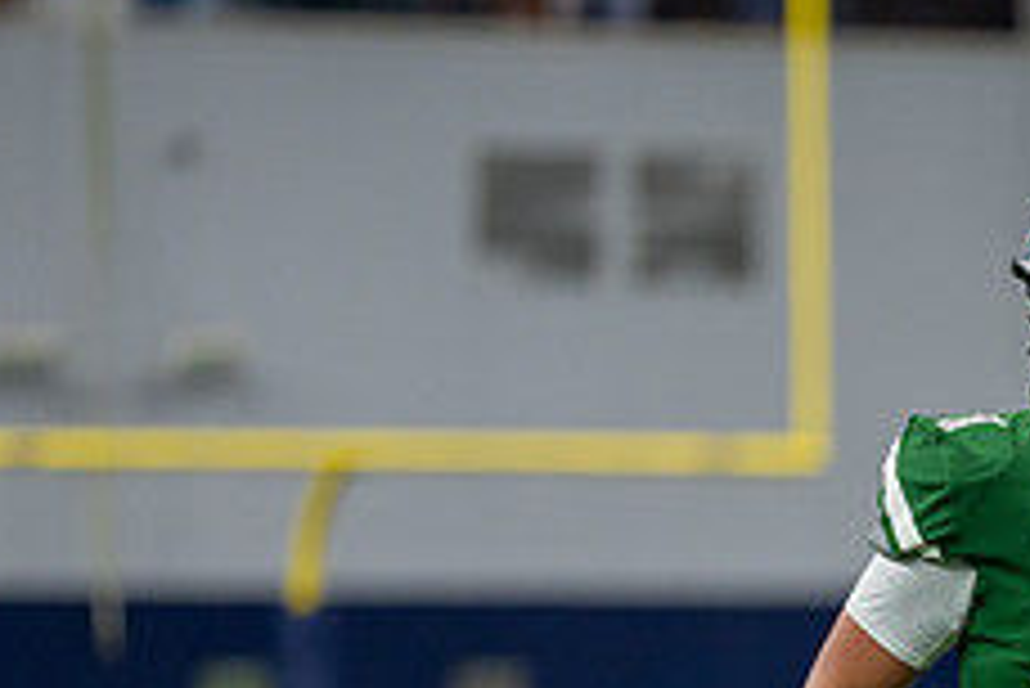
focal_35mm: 375
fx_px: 10736
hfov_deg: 5.5
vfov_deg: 3.7
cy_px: 818
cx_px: 1163
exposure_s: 1/1250
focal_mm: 135
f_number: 1.8
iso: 1250
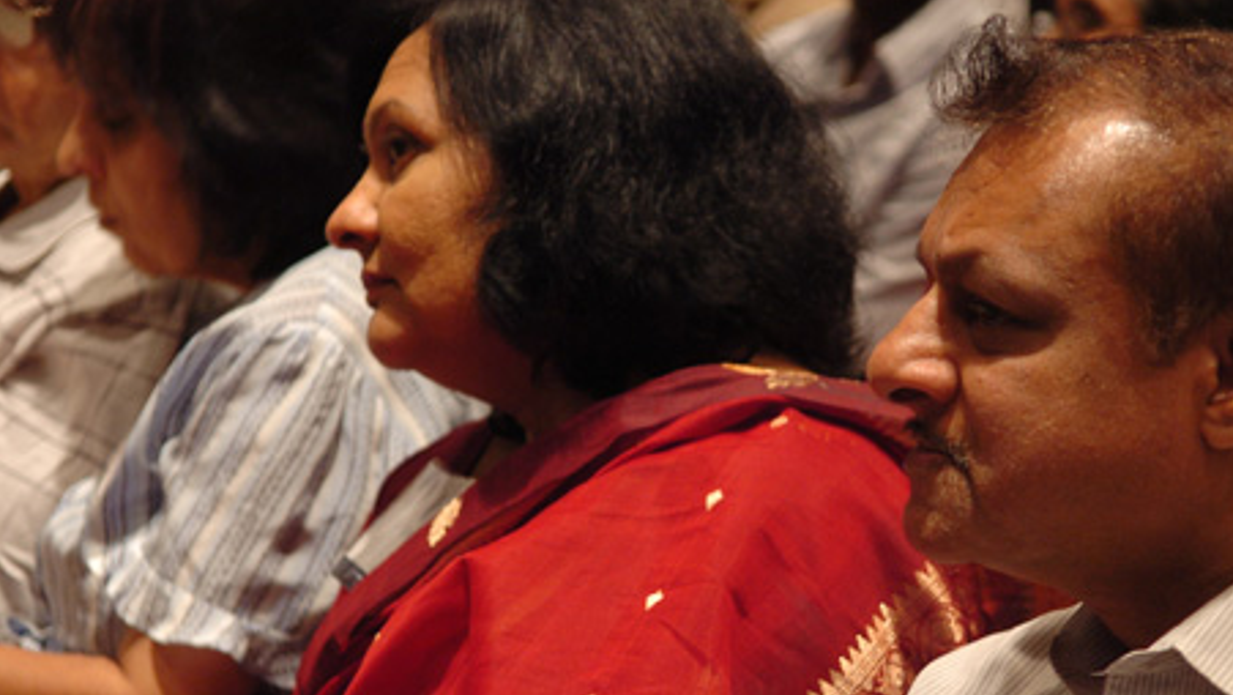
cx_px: 774
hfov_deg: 18.6
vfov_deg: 10.6
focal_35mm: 115
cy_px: 428
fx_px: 3751
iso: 400
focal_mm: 55
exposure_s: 1/15
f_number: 3.2
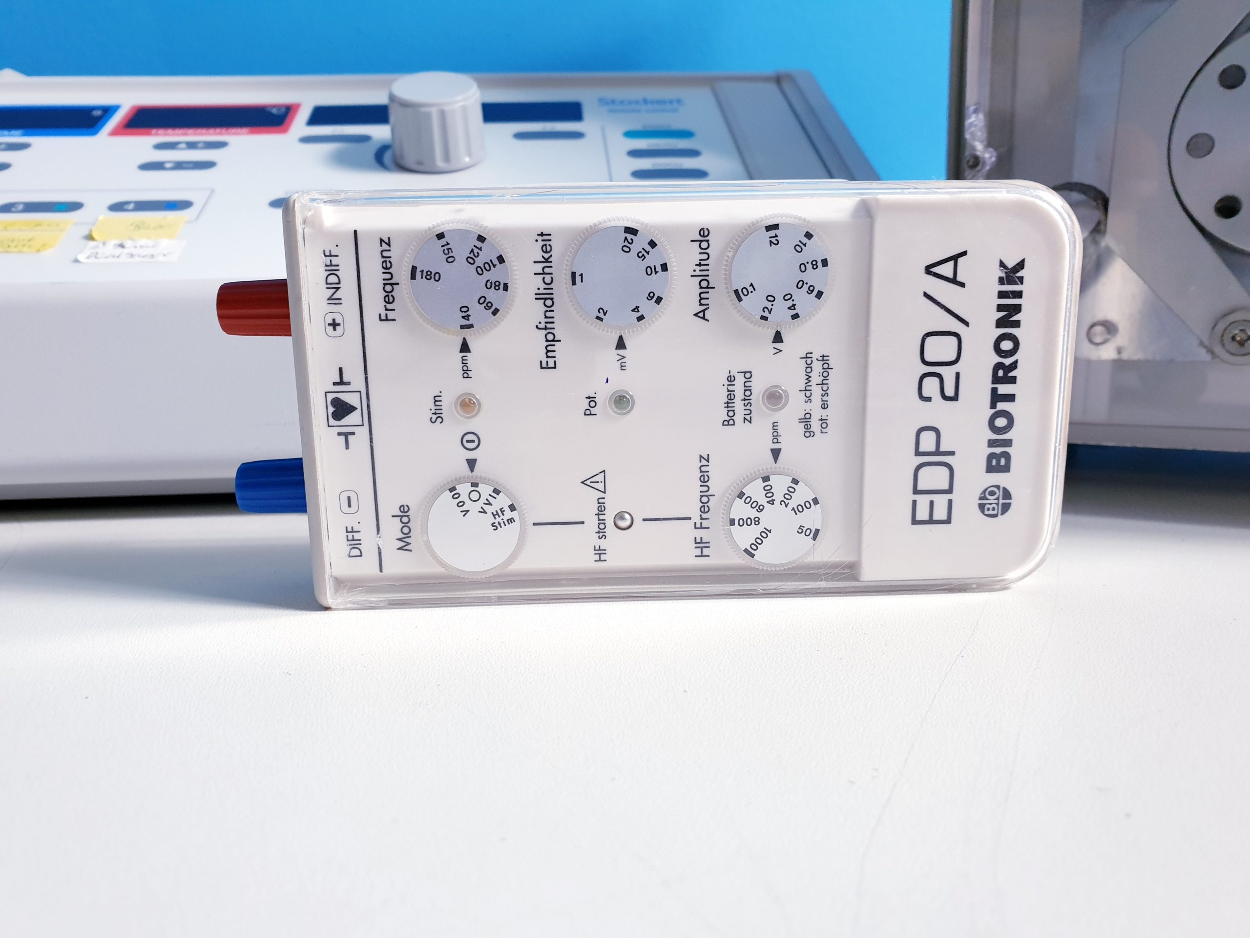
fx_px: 939
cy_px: 469
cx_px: 625
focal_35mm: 26
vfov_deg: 53.1
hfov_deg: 67.3
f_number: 2.4
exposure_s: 1/50
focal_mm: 4.3
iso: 160
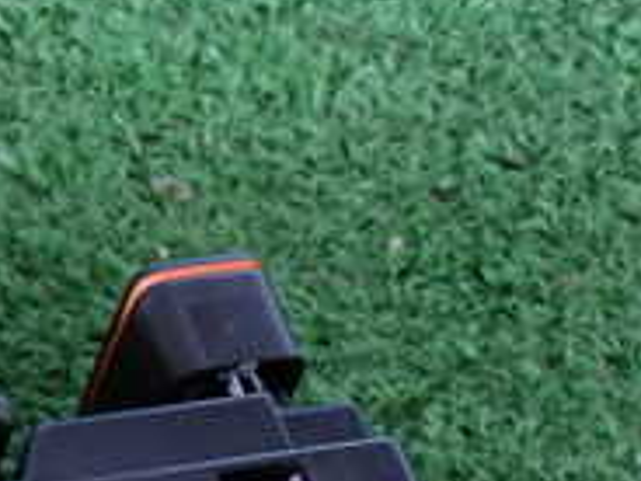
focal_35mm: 153
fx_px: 2833
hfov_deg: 12.2
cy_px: 680
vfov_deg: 9.5
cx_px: -366
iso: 400
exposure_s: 1/50
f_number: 3.1
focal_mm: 8.4
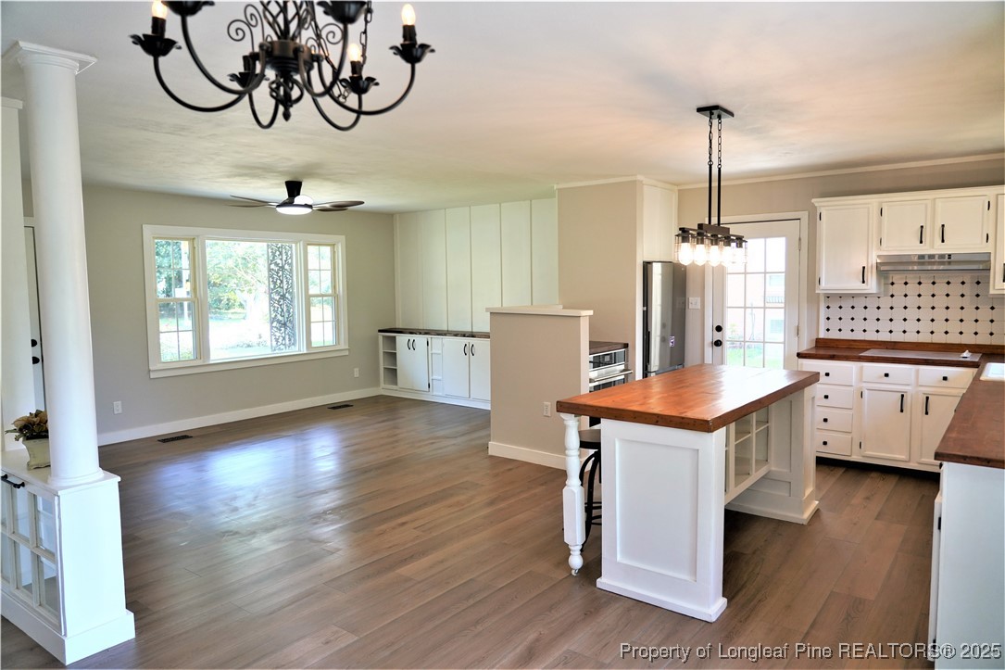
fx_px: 670
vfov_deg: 53.1
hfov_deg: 73.8
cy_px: 335
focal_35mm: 24
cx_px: 502
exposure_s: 1/160
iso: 640
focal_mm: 24
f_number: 4
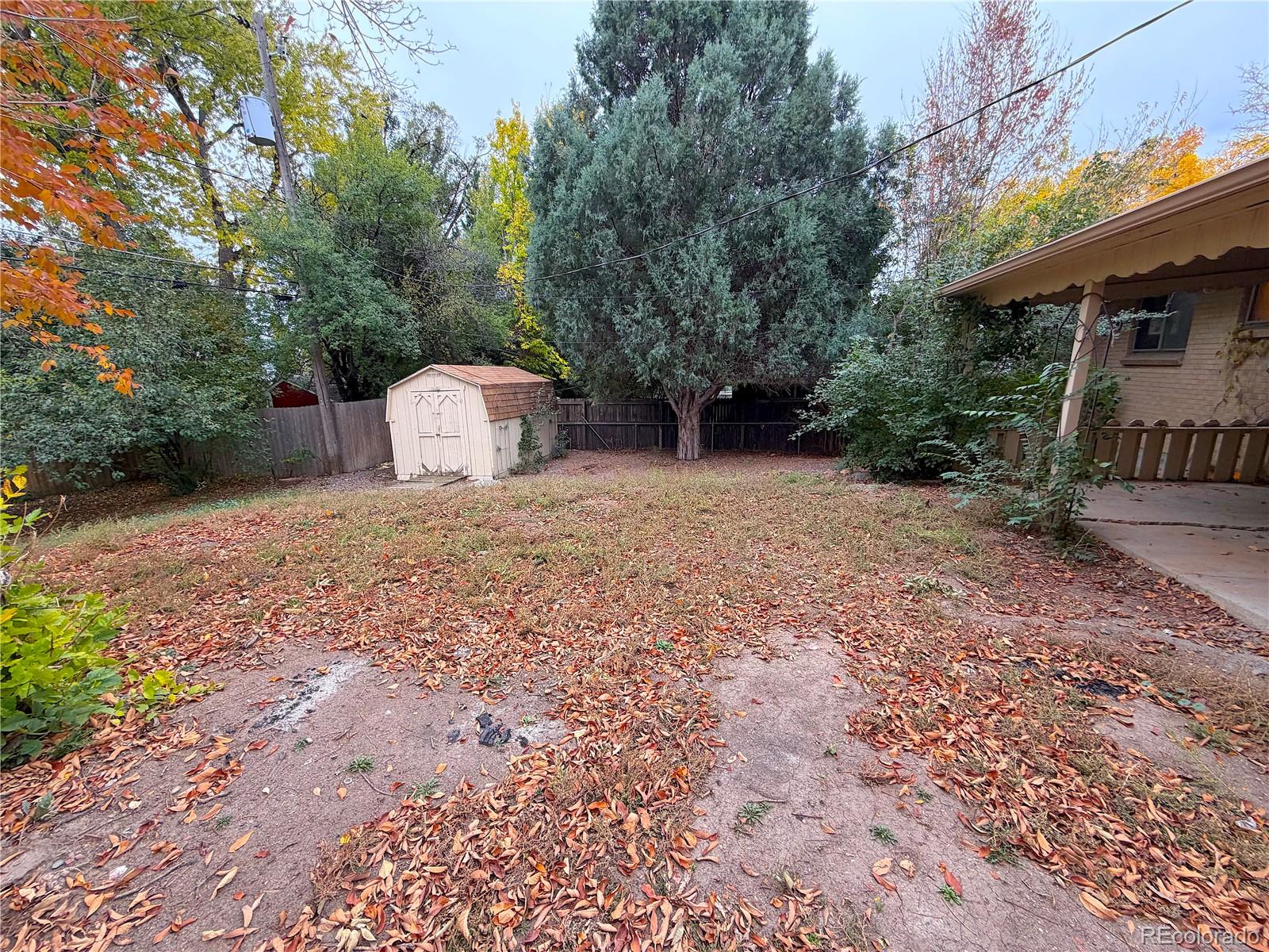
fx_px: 513
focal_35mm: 14
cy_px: 476
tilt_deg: -12.8
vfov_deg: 85.7
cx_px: 634
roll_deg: +1.7
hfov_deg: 102.1
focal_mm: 2.22
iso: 125
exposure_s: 1/121
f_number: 2.2
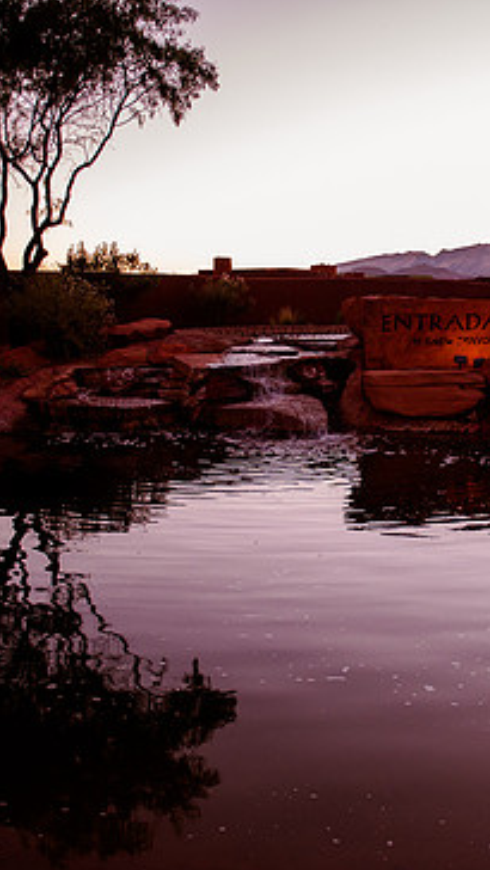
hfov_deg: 29.2
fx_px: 923
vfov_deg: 50.5
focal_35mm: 40
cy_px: 442
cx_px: 380
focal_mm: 24
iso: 1000
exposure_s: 1/200
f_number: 2.8
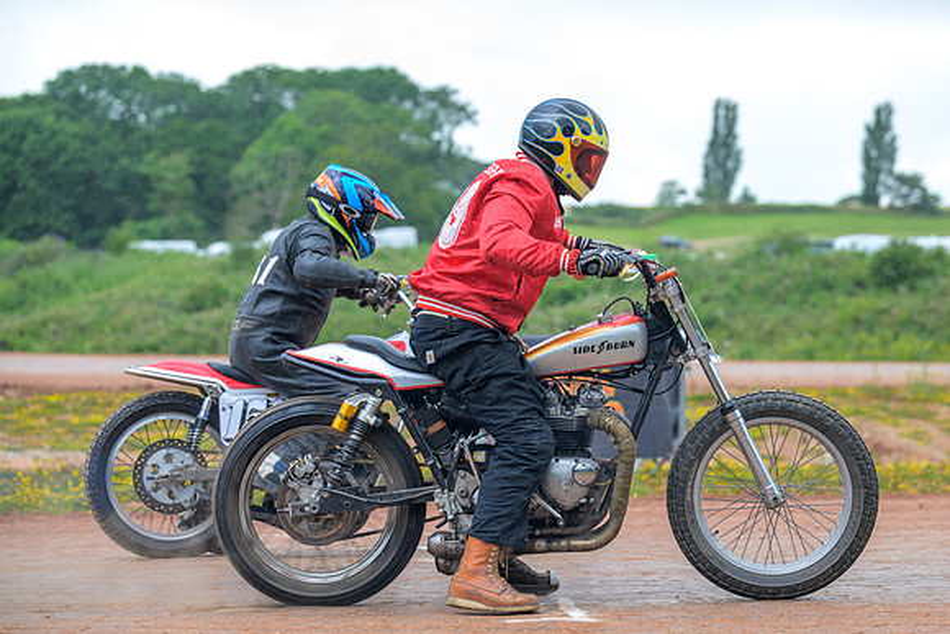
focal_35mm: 110
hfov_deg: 18.6
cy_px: 332
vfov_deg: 12.5
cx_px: 498
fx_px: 2903
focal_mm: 105
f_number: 4
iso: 250
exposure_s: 1/400
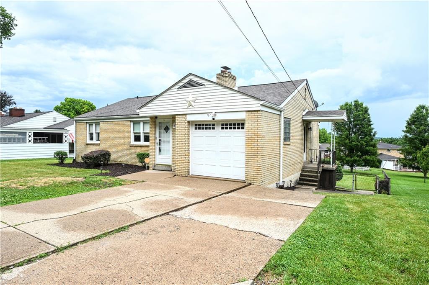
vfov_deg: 57.7
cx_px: 214
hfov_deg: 79.3
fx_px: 259
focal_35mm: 22
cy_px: 142
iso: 100
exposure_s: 1/80
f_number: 7.1
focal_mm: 14.5
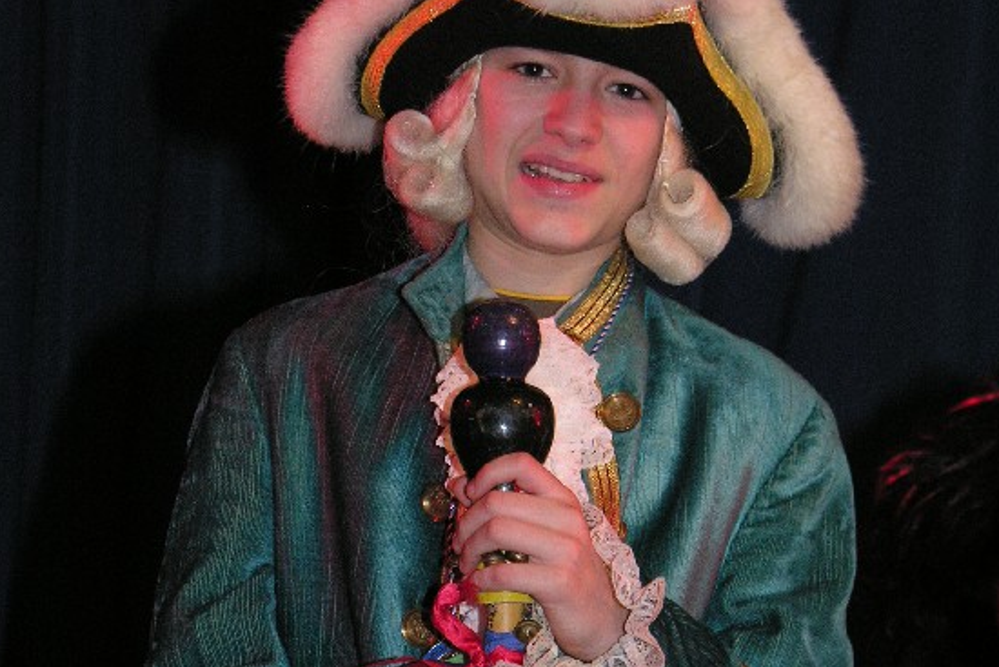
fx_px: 4829
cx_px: 467
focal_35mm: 174
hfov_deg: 11.8
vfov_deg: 7.9
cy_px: 463
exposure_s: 1/60.1
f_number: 4.2
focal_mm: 29.3
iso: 200
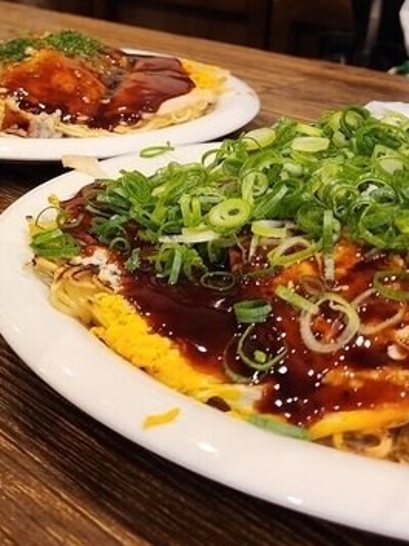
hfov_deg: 26.9
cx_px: 34
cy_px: 163
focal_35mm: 52
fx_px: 820
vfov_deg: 36.3
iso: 400
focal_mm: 5.4
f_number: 1.8
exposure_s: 1/120
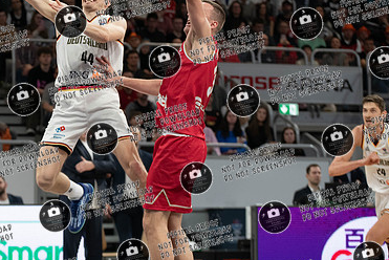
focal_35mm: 175
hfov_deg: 11.7
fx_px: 1892
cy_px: 42
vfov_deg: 7.8
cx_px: 38
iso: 1600
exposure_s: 1/1000
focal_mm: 90
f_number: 3.2
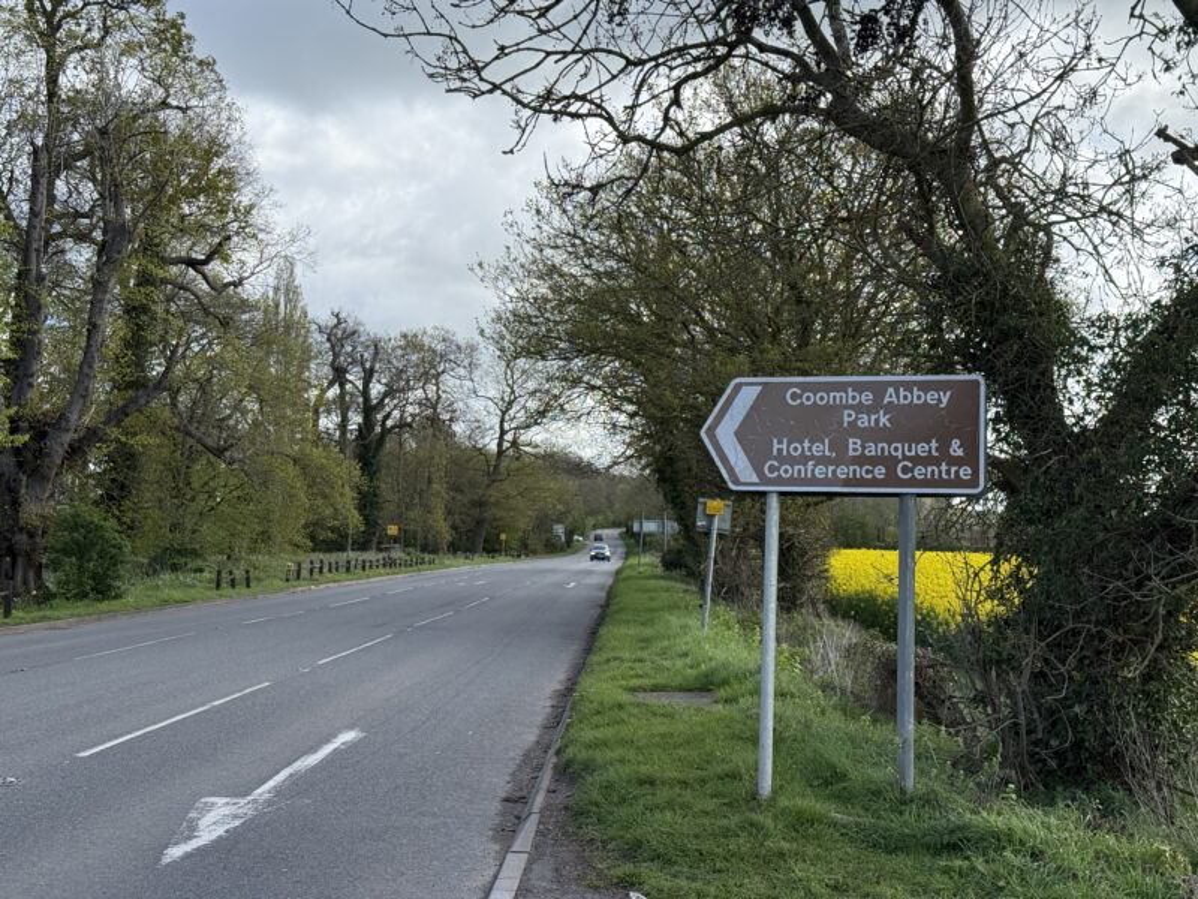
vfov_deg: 30.3
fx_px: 1661
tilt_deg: +1.8
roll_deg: -0.9
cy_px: 450
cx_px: 599
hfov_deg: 39.7
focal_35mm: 48
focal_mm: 6.76
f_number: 1.78
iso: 100
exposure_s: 1/2762
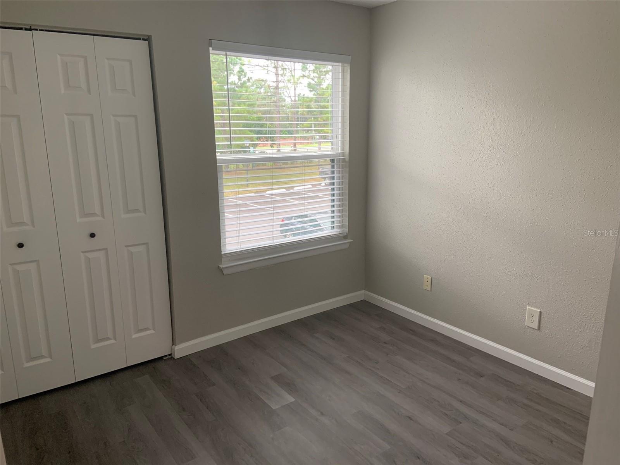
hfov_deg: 67.3
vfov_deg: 53.1
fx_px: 466
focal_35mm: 26
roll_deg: +0.8
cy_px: 232
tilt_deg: -12.8
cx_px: 310
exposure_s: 1/60
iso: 80
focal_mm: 4.25
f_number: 1.8
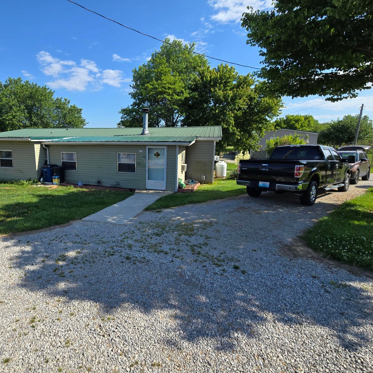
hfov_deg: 86.3
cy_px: 182
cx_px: 148
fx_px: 195
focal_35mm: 16
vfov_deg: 87.4
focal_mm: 2.2
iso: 50
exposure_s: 1/1799
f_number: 2.2
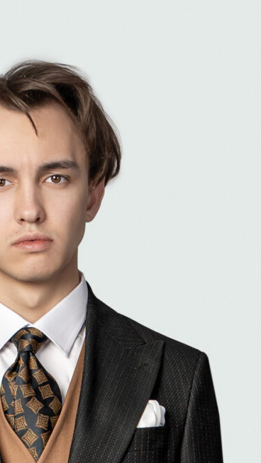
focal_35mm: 201
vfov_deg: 10.2
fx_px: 2472
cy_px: 800
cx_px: 30
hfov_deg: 6.0
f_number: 4
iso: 100
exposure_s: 1/100
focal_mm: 33
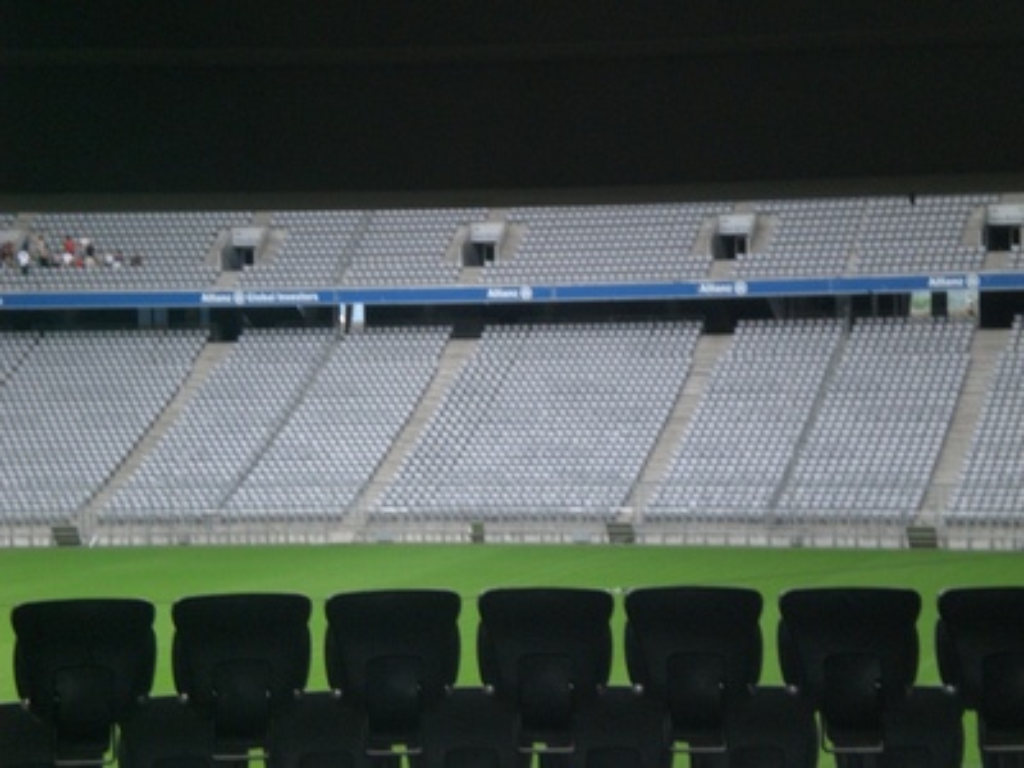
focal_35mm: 114
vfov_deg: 13.0
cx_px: 512
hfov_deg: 17.3
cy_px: 384
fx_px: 3372
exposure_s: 1/60
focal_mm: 18.9
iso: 200
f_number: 5.9
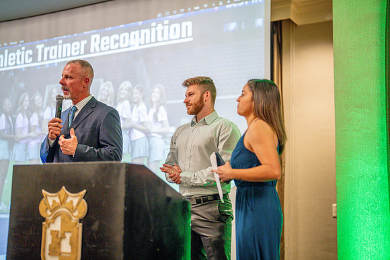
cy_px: 130
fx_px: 547
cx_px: 195
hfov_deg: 39.2
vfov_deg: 26.7
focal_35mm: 51
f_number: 1.2
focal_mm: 50
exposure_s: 1/400
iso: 1600
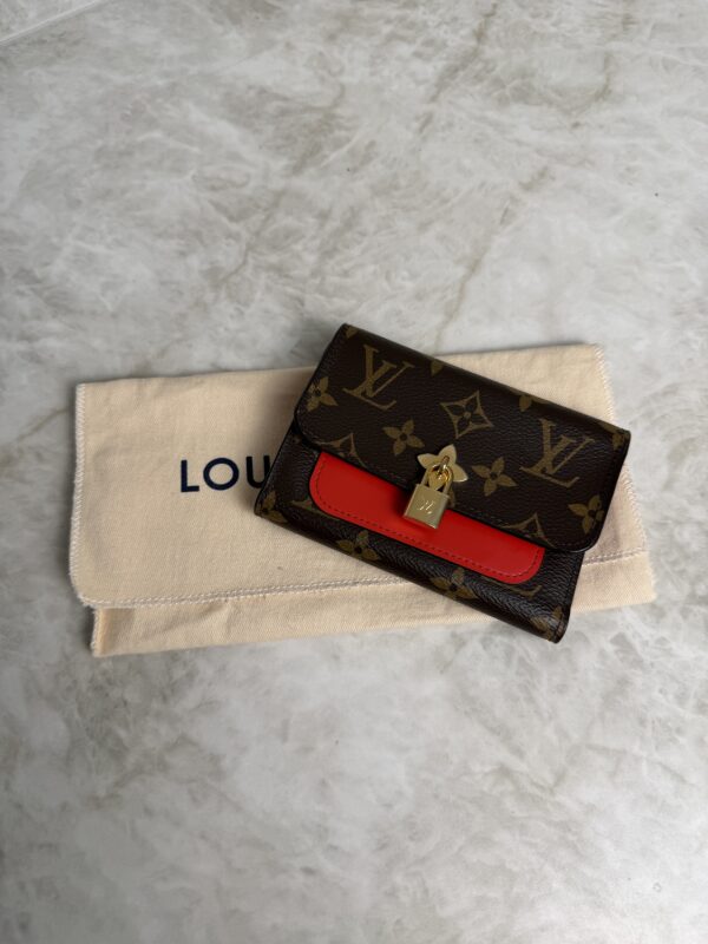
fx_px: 654
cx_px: 354
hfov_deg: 56.8
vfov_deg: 71.6
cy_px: 472
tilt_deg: -70.5
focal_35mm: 24
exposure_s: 1/120
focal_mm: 6.76
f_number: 1.78
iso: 64
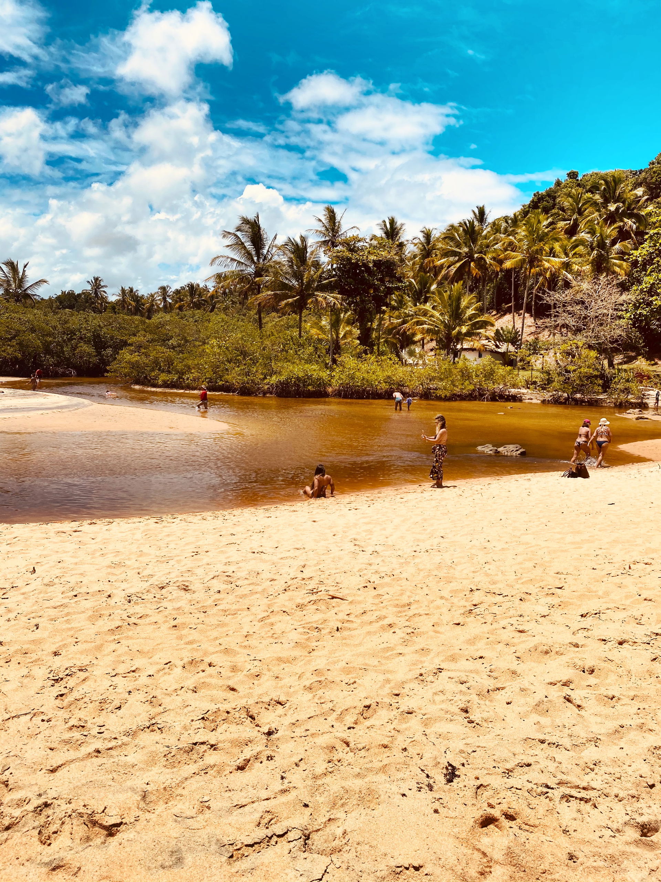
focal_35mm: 26
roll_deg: -2.4
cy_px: 441
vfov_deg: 67.3
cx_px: 330
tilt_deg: -6.3
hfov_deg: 53.1
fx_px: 662
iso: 32
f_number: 1.8
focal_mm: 4.25
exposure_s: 1/6410
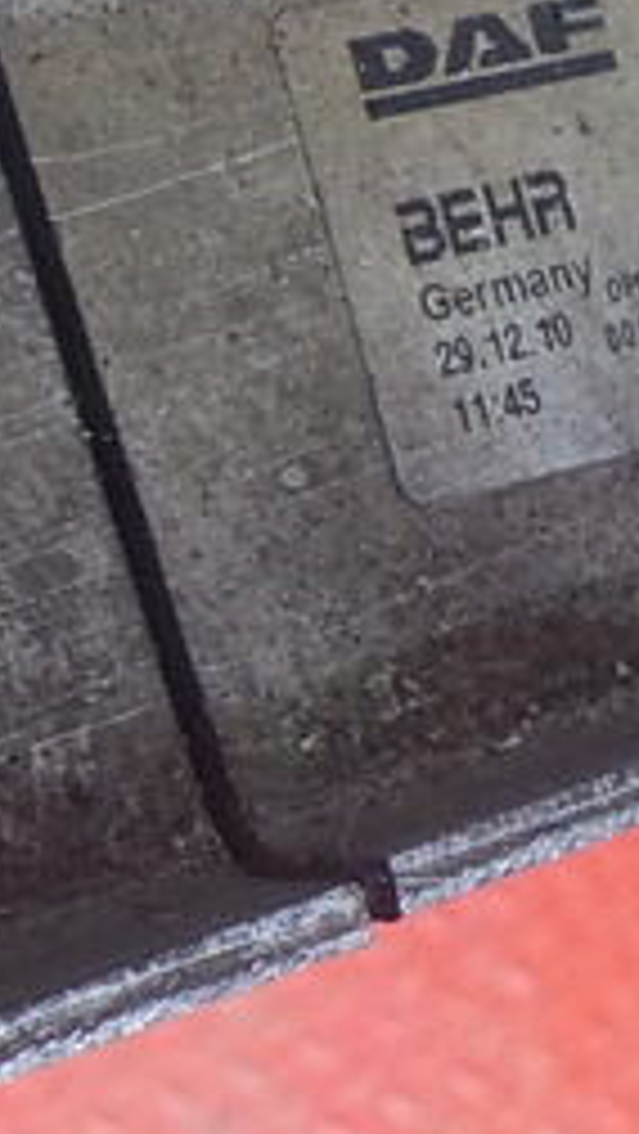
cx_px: -324
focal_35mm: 83
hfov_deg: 13.7
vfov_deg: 25.6
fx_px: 2497
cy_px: 482
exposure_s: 1/30
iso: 200
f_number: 3.3
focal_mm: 4.1
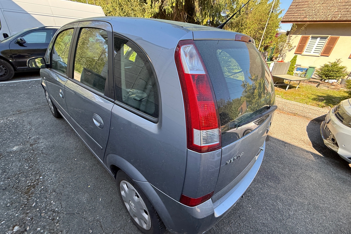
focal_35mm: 15
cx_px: 175
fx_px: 146
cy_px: 119
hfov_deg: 100.4
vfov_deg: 77.3
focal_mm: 2.22
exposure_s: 1/156
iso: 64
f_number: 2.2
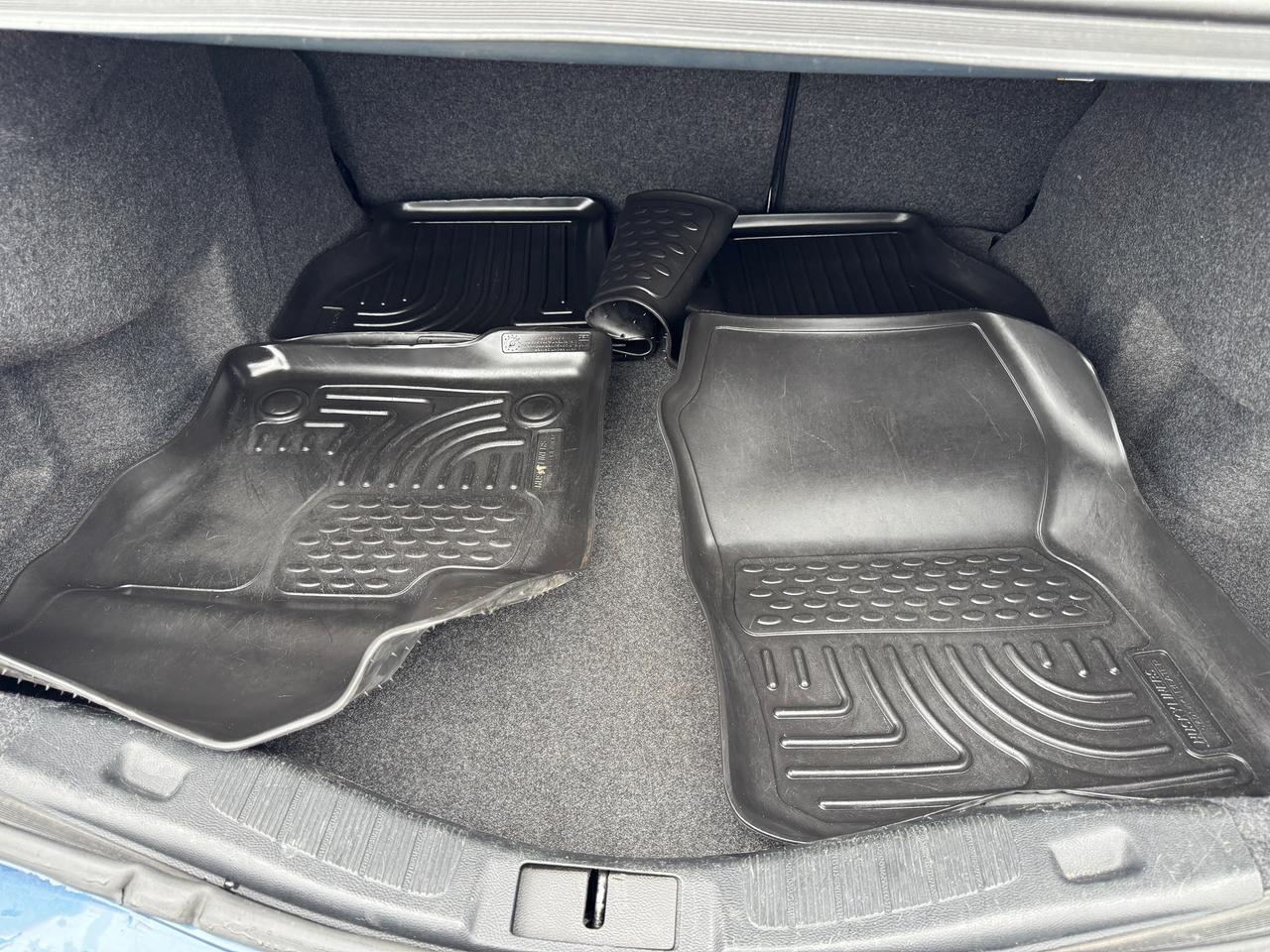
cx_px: 635
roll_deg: -0.4
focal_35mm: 24
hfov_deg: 71.6
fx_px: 881
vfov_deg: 56.8
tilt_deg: -43.1
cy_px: 476
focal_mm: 6.76
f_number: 1.78
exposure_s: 1/121
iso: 200
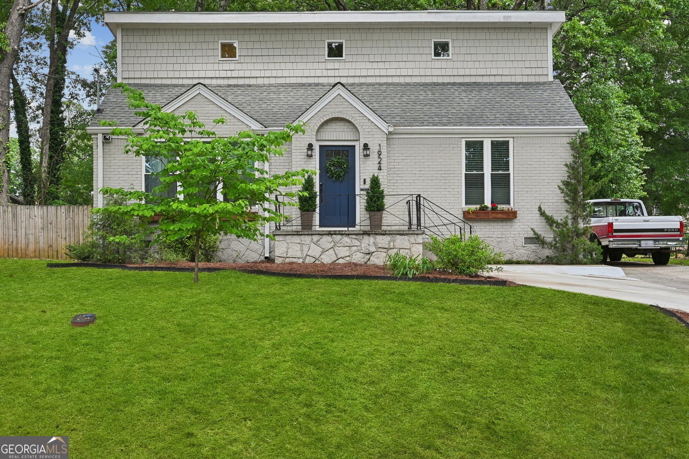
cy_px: 230
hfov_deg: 47.4
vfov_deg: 32.6
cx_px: 344
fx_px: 785
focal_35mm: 41
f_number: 8
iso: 100
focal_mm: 27.5
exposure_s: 1/80
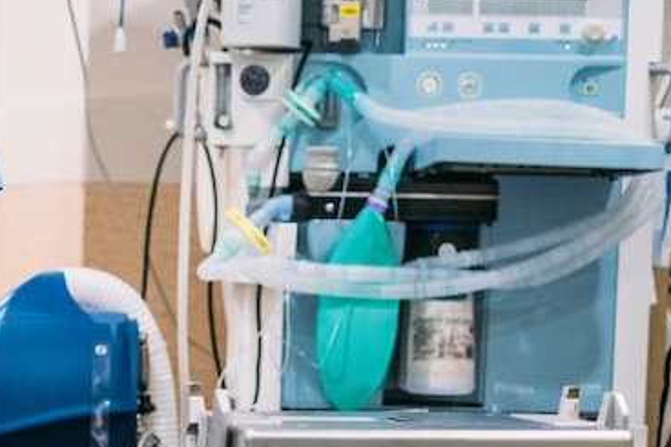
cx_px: -111
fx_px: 3037
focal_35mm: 163
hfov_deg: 12.3
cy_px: 664
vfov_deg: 8.2
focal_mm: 50
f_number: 2
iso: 1250
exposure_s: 1/400
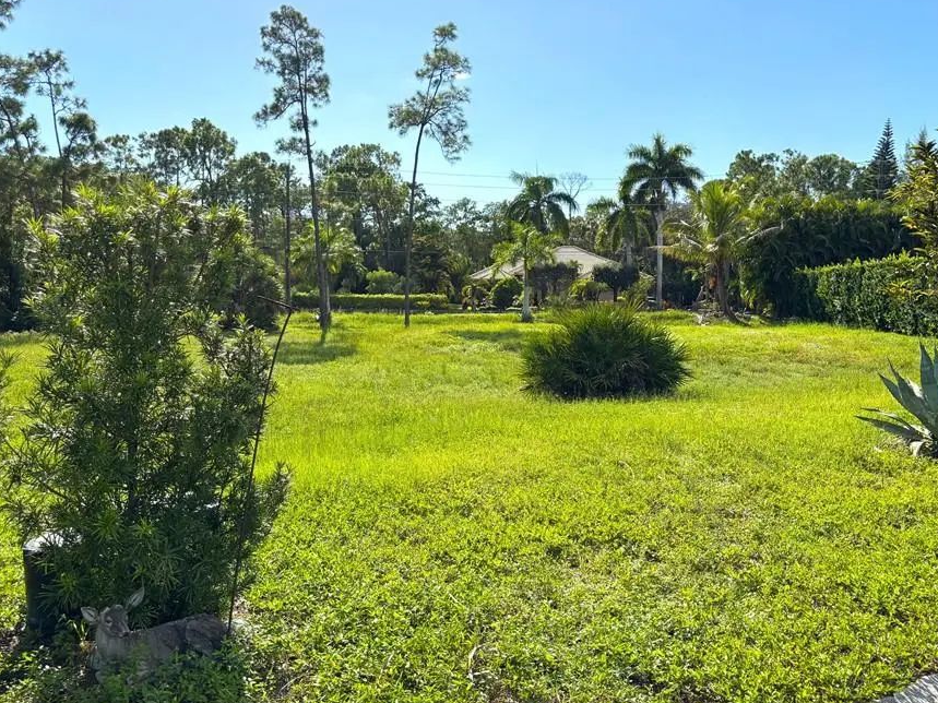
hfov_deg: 58.4
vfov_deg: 45.4
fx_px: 840
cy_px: 352
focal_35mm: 31
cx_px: 465
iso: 50
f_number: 1.6
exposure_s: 1/3413
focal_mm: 5.96
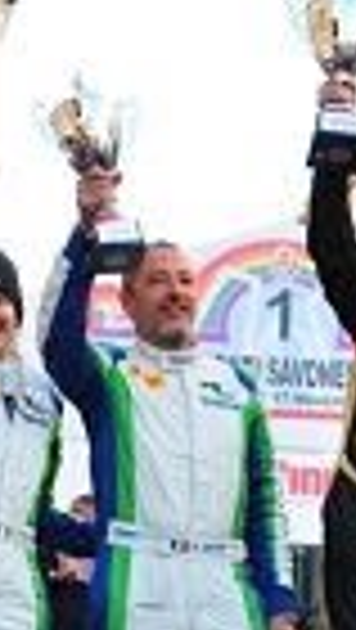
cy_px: 531
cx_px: 489
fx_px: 2076
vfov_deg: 17.1
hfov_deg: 9.6
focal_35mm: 124
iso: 400
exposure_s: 1/250
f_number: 4
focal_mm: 24
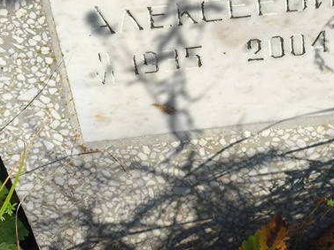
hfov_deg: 18.5
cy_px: 42
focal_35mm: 106
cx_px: 196
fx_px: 1023
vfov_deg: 13.9
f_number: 1.7
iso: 50
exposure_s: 1/1081
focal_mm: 4.71
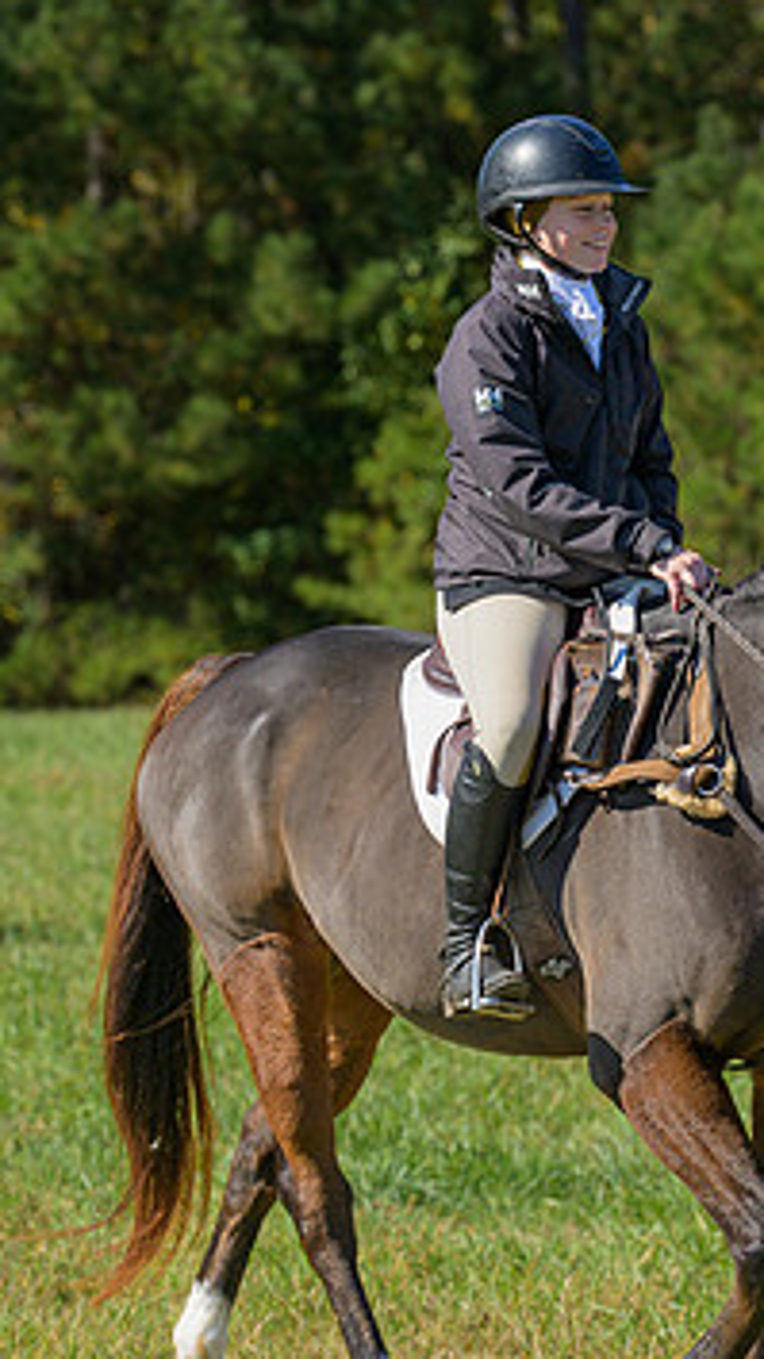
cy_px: 722
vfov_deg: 11.1
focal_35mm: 194
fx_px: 6990
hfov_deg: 6.2
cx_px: 841
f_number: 4
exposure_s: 1/800
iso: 200
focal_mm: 97
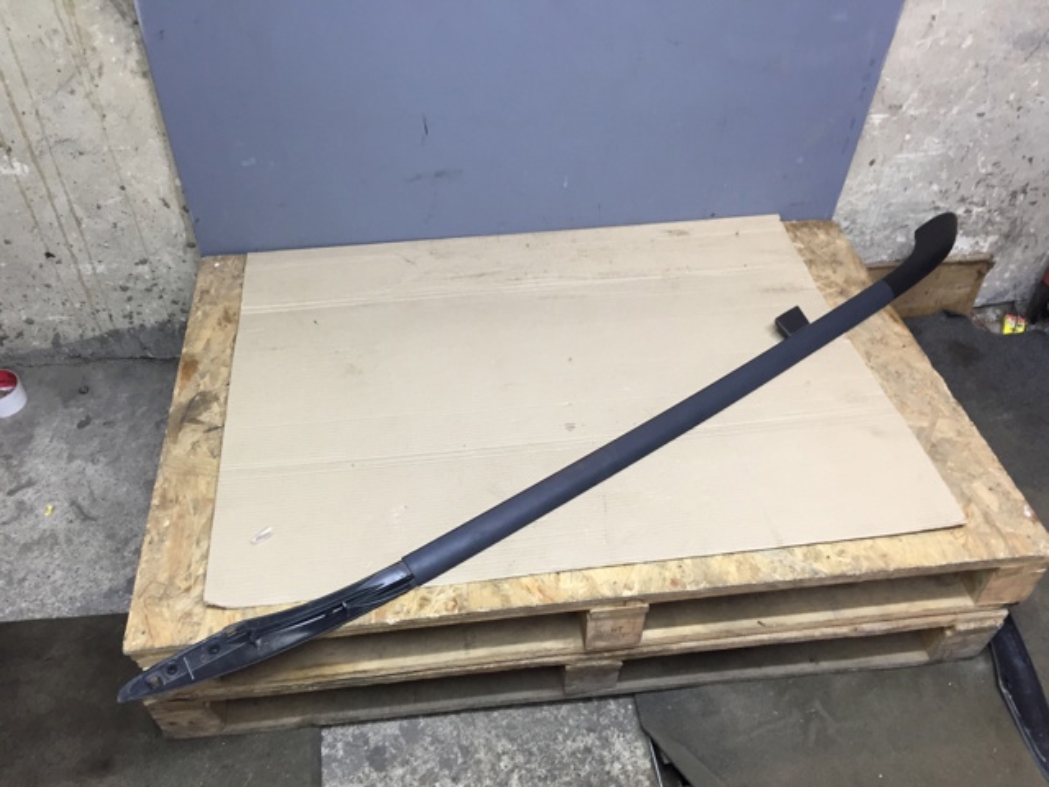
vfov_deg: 48.2
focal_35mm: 29
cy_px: 394
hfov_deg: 61.7
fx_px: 879
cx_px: 524
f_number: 2.2
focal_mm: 4.15
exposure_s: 1/33
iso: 64
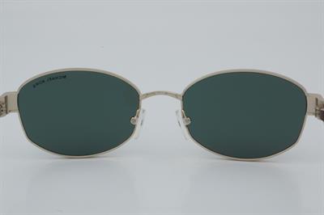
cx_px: 162
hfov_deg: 27.0
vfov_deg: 18.2
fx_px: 674
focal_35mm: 75
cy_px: 108
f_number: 32
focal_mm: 50
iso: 100
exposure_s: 1/4
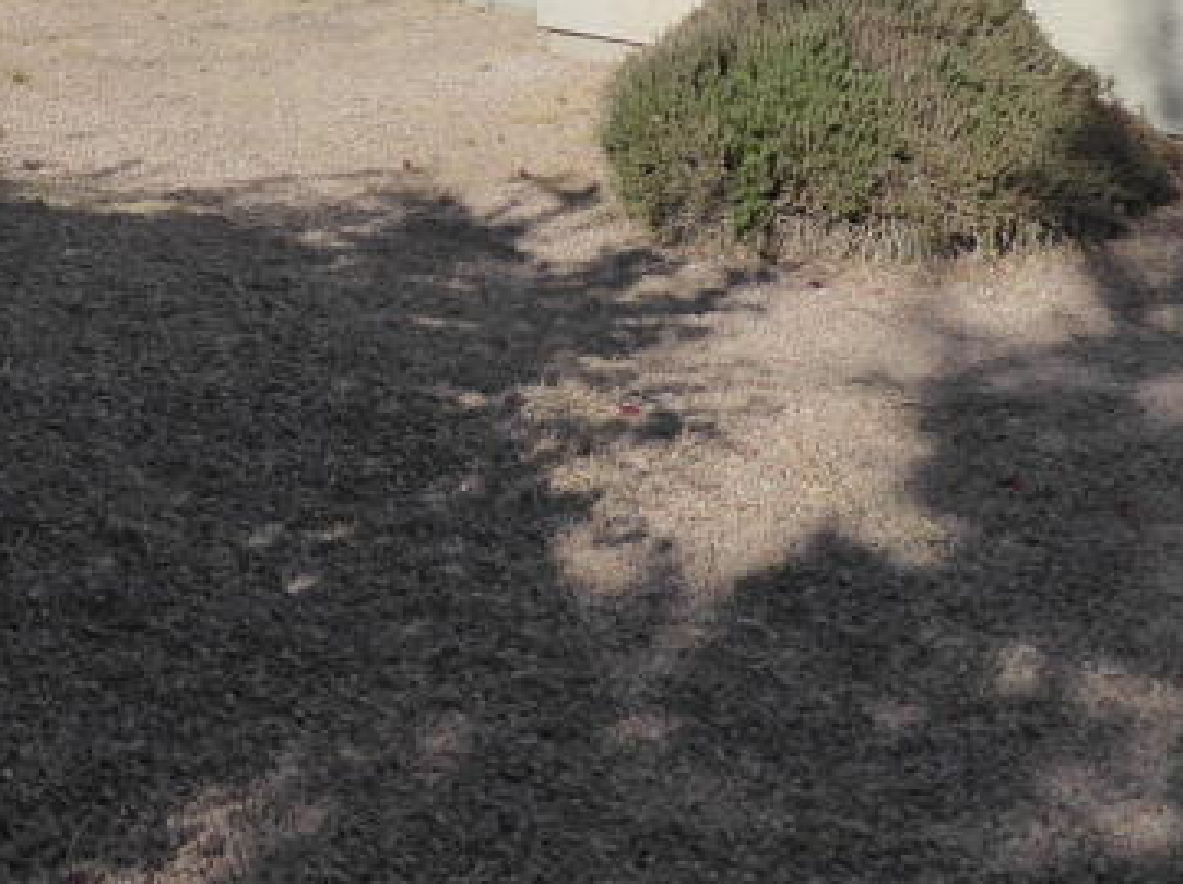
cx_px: 433
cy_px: 124
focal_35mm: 71
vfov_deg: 20.4
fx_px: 2424
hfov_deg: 27.3
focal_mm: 4.3
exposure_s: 1/800
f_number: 5
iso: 160
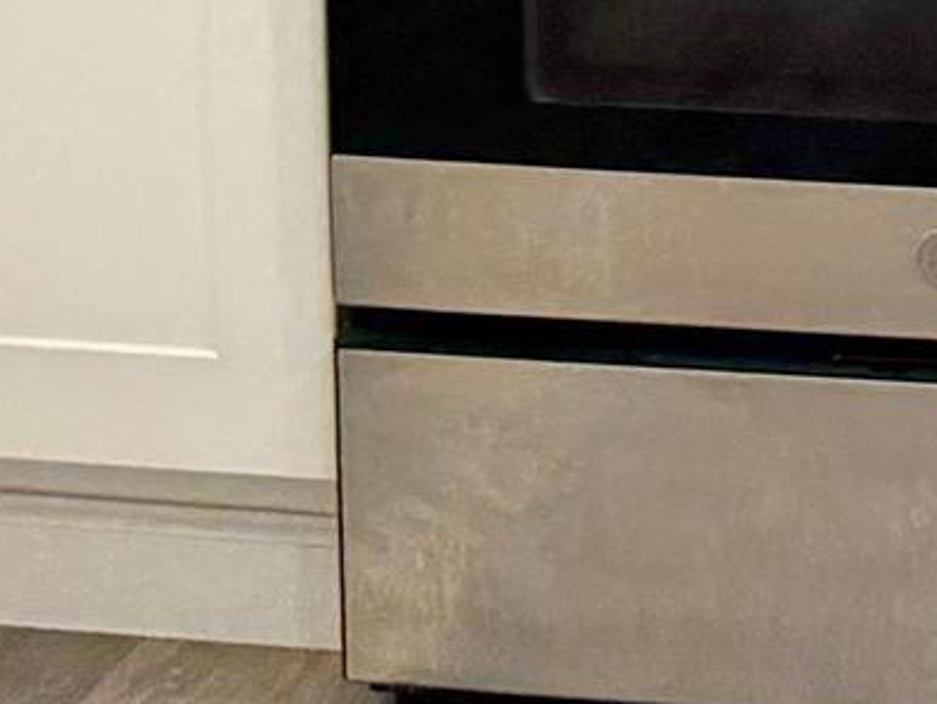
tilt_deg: -7.5
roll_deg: -0.6
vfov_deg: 7.3
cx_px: 2078
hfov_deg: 9.5
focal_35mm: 189
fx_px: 5119
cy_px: -1122
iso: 80
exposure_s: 1/120
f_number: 1.78
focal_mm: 6.76
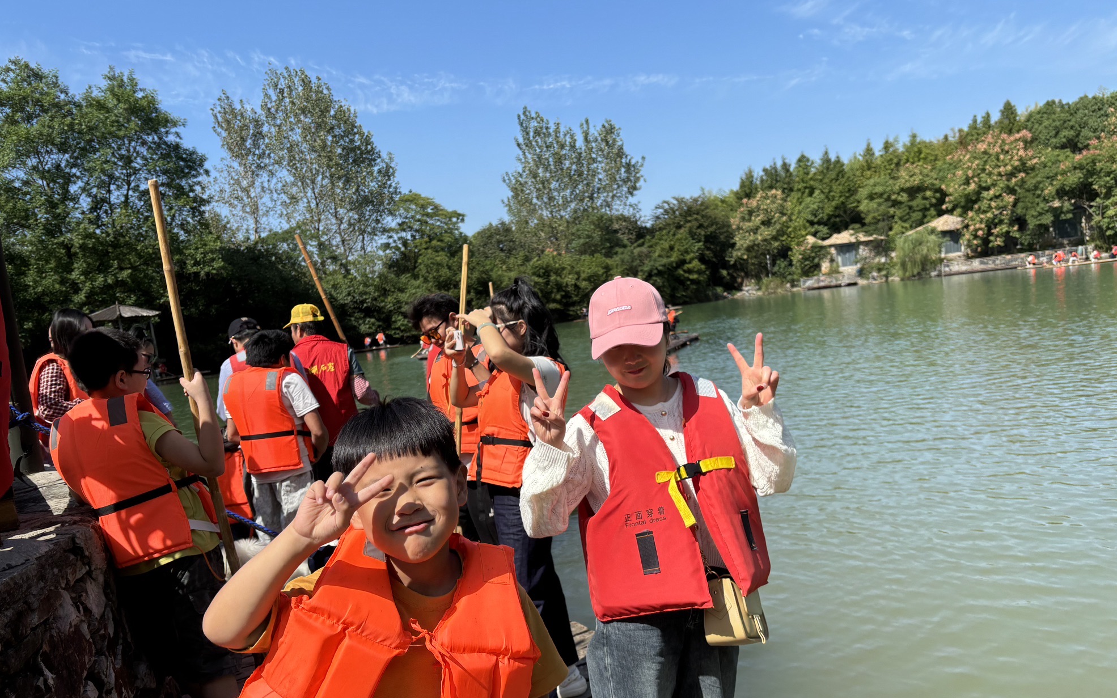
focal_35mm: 28
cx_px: 557
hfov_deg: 66.5
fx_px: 852
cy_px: 408
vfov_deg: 44.4
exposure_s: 1/2933
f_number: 1.6
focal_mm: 5.96
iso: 50
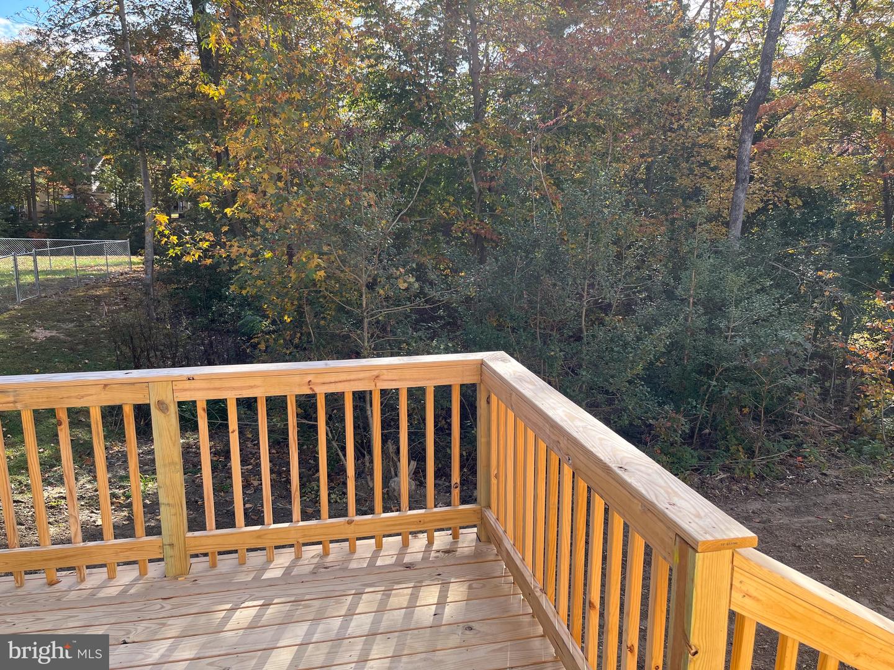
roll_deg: -0.7
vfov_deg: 53.1
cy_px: 335
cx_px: 447
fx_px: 671
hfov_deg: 67.3
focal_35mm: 26
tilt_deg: -10.5
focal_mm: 5.1
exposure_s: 1/967
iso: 50
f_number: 1.6
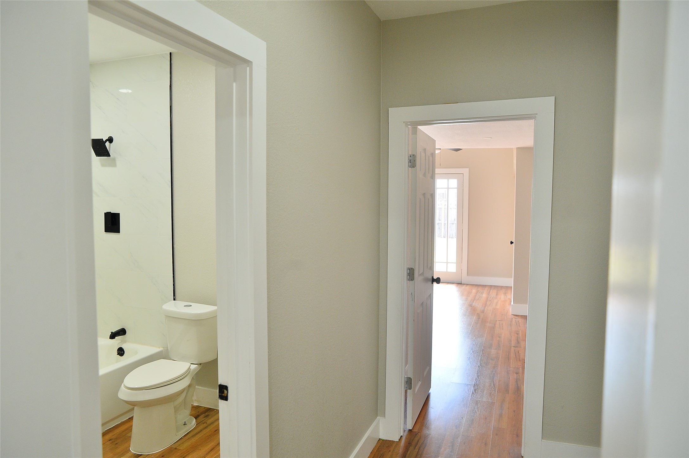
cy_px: 229
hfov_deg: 73.8
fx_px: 459
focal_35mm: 24
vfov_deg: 53.0
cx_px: 344
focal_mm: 24
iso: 800
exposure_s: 1/125
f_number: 4.5
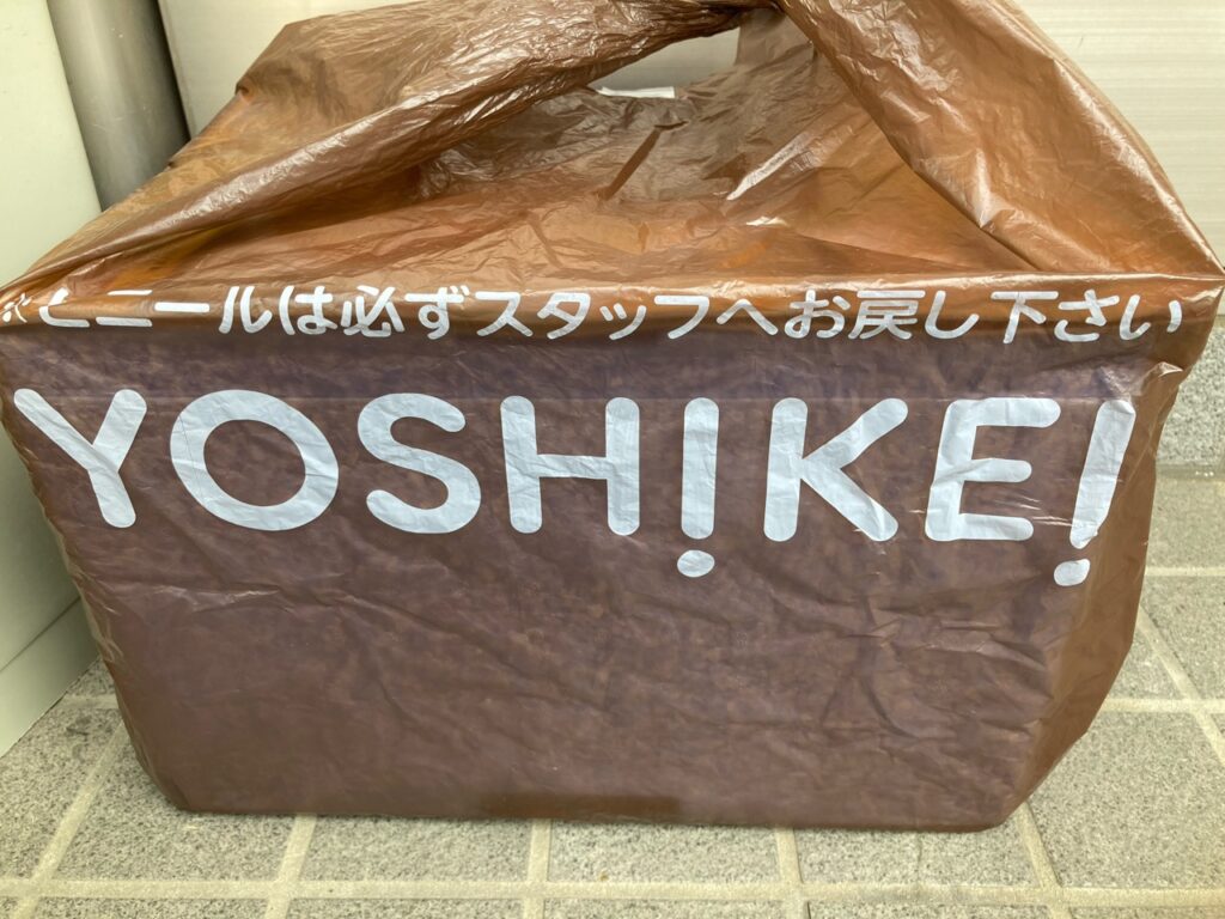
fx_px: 991
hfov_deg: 63.4
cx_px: 612
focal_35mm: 28
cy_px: 460
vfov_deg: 49.7
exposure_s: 1/122
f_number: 1.8
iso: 32
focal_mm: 3.99
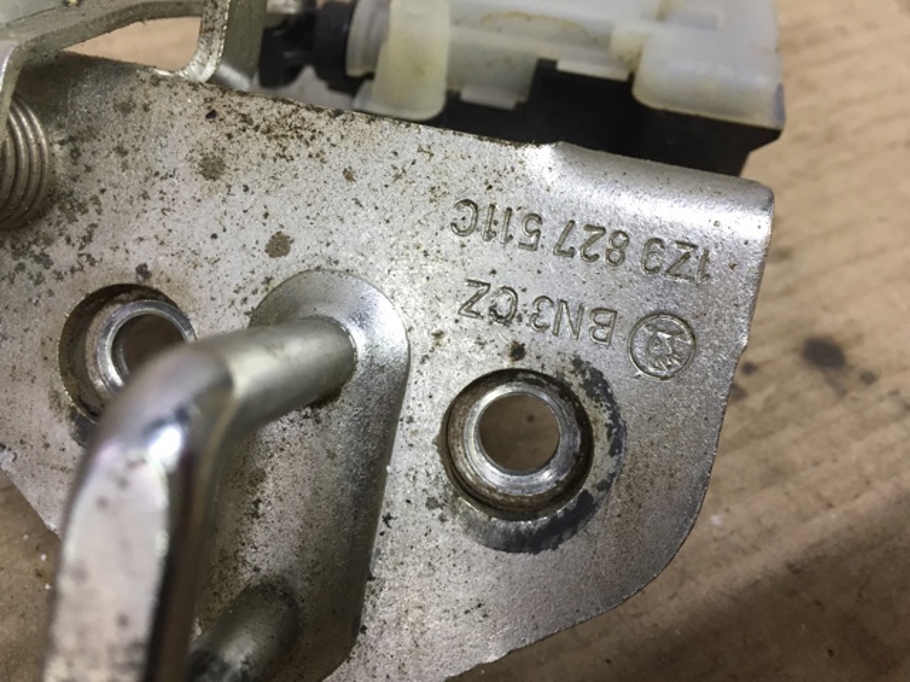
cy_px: 341
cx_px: 455
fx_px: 762
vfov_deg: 48.2
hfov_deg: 61.7
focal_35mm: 29
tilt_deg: -53.1
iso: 64
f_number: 2.2
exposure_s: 1/33
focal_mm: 4.15
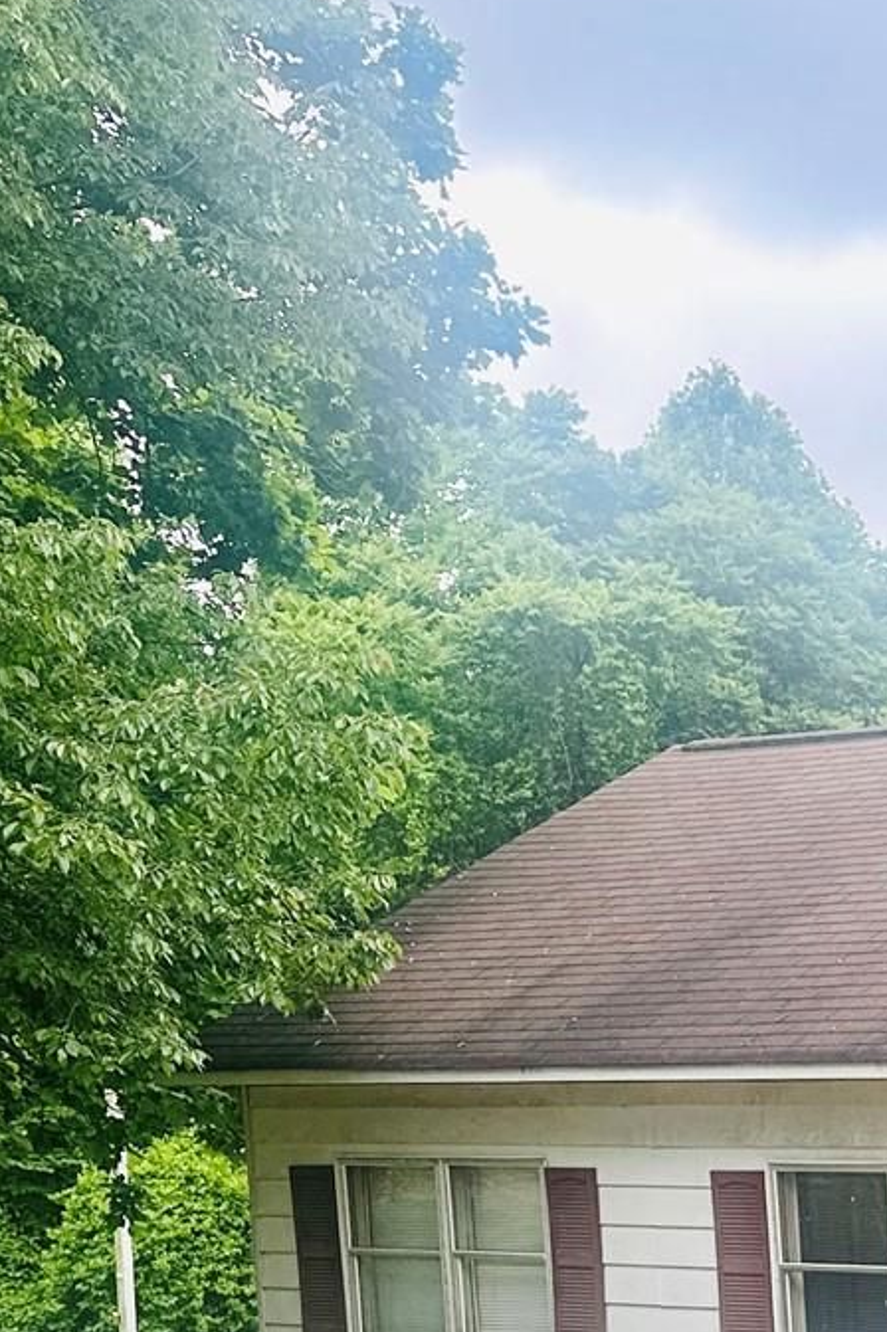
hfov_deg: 15.7
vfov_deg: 25.0
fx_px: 2812
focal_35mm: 76
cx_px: 1532
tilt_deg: -7.3
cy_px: 1427
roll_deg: +1.0
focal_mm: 6.86
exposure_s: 1/377
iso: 80
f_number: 1.78
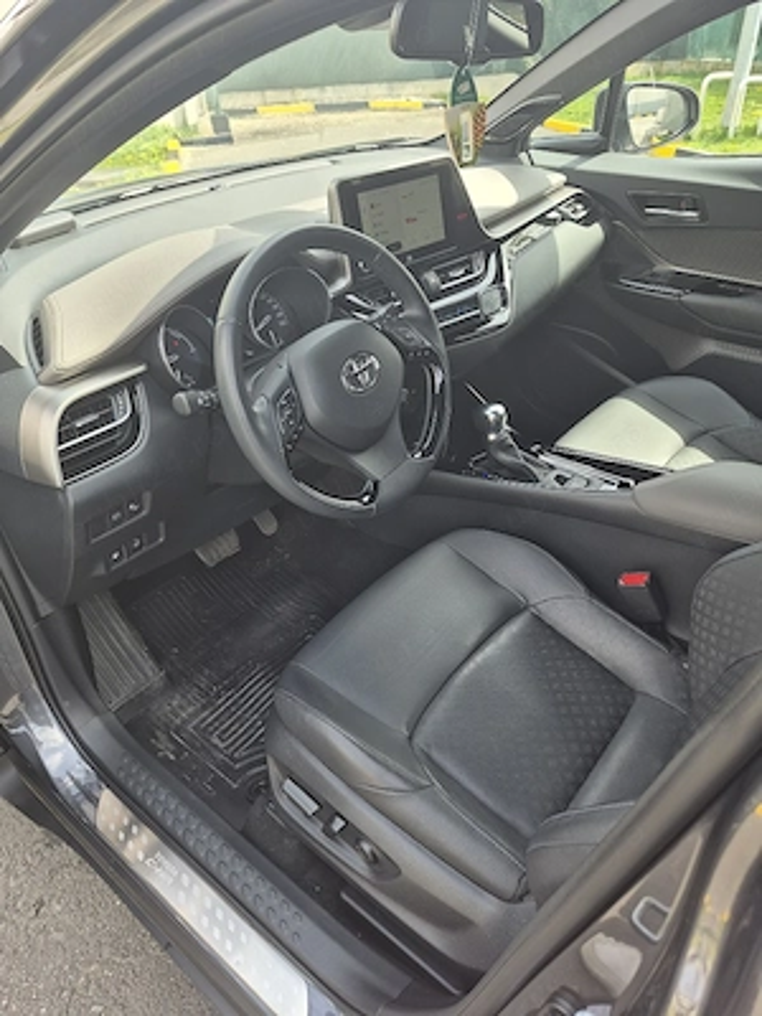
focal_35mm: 23
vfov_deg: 73.9
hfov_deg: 58.9
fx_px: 675
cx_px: 381
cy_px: 508
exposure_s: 1/200
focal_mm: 5.4
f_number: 1.8
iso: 25
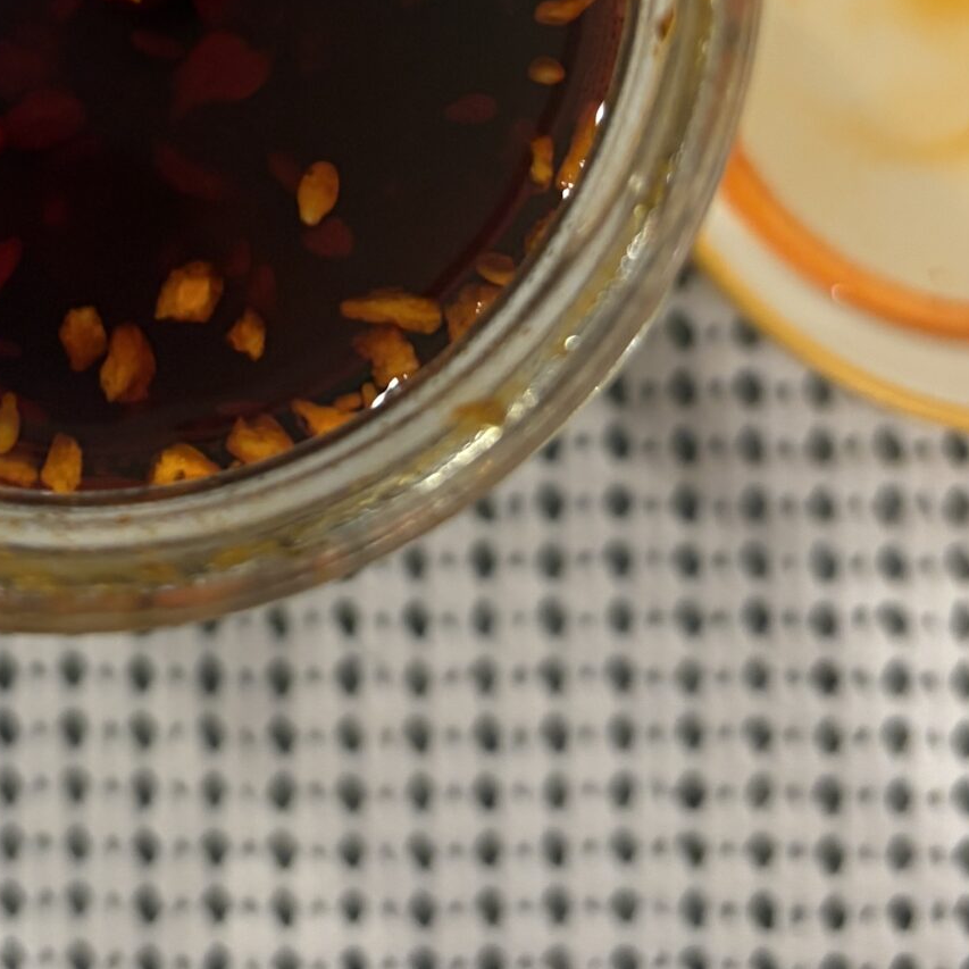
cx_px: 149
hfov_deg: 24.5
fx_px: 2185
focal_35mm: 69
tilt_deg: -88.2
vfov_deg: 23.5
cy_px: -83
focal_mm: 5.96
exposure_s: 1/60
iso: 200
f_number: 1.6
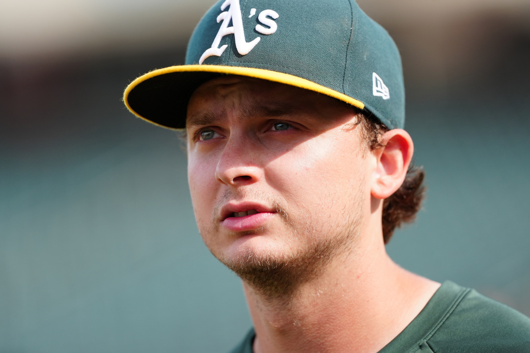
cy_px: 176
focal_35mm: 300
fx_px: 4415
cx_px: 265
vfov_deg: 4.6
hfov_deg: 6.9
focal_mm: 300
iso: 400
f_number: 2.8
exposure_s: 1/2500
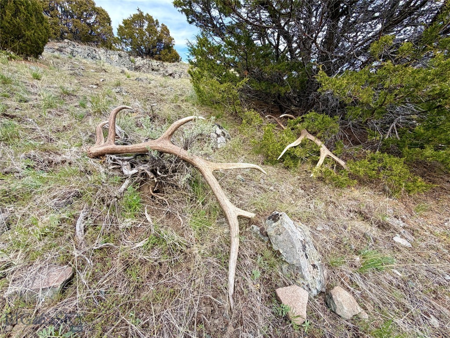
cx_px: 225
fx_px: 182
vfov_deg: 85.7
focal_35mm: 14
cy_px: 169
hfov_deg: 102.1
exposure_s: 1/502
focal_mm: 2.22
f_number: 2.2
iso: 50
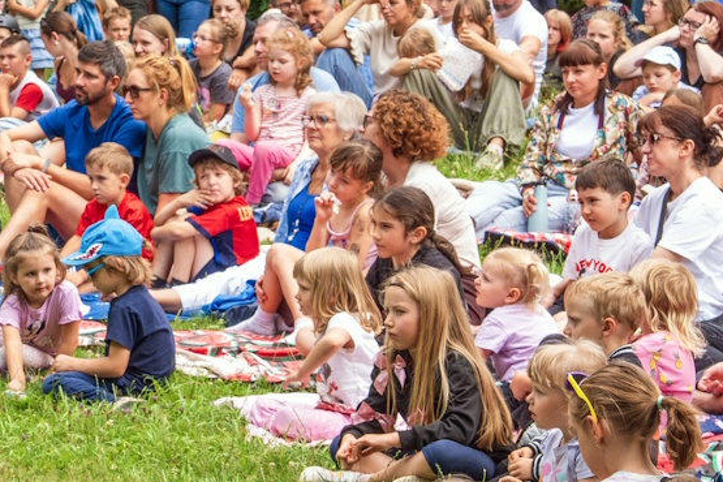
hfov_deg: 12.9
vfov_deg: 8.9
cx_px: -119
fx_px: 3113
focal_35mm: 155
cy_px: 286
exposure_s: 1/125
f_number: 8
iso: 250
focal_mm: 43
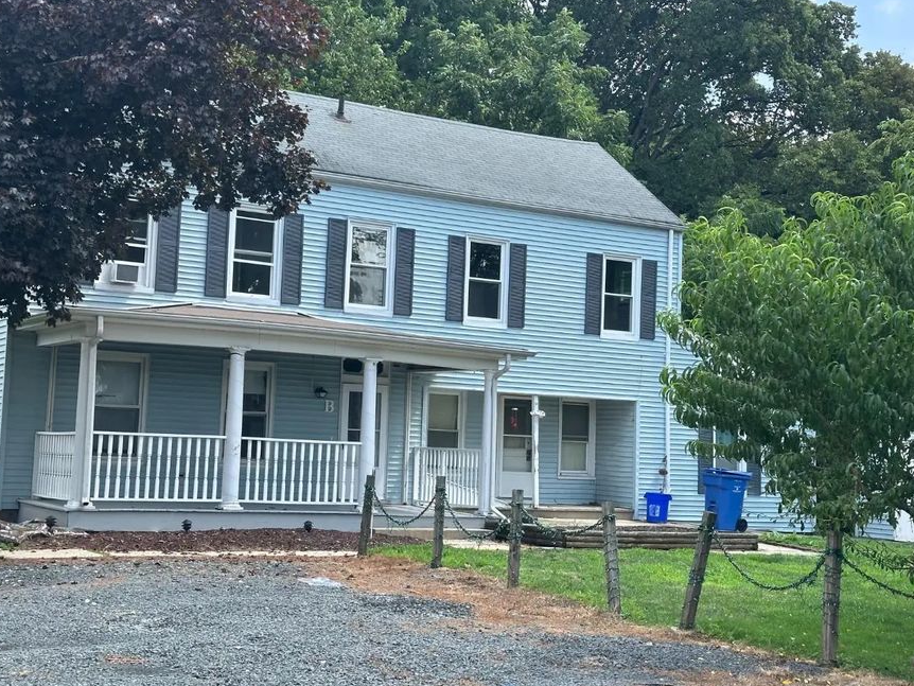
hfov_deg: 33.8
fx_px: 1505
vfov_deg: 25.7
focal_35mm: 57
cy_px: 328
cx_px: 477
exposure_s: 1/1062
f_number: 1.78
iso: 64
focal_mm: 6.86
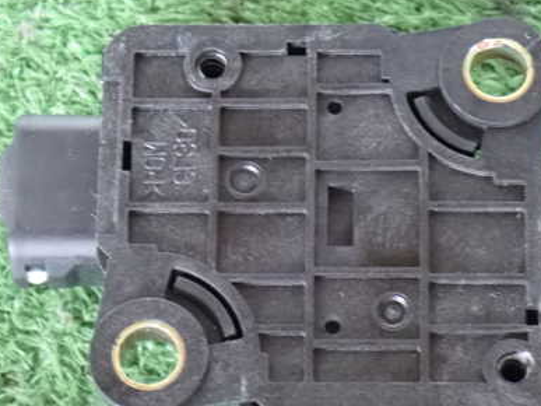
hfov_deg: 12.7
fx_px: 2422
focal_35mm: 155
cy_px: 251
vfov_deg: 9.6
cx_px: 298
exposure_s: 1/15
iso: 1600
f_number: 4.9
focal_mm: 18
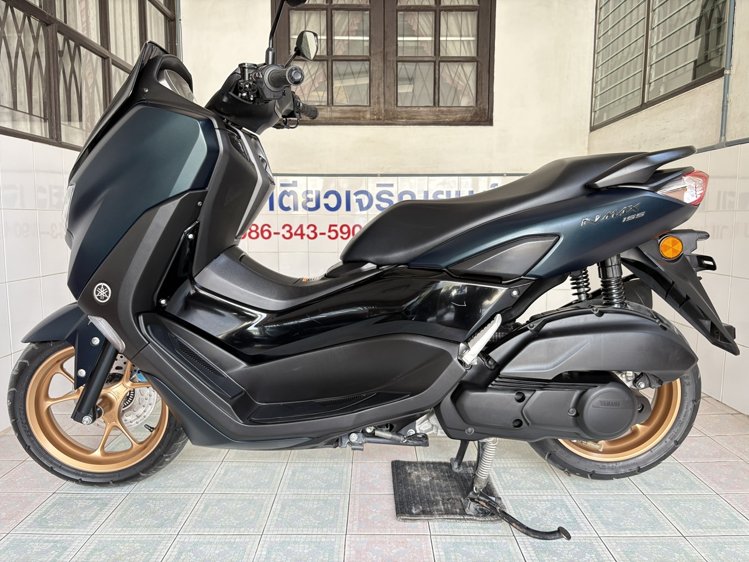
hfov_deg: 67.3
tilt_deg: -6.4
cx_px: 374
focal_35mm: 26
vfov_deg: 53.1
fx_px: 563
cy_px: 281
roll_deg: +0.6
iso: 125
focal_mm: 5.96
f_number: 1.6
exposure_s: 1/74
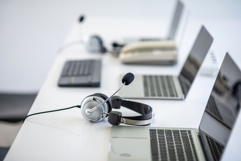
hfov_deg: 23.9
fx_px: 569
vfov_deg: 16.1
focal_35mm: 85
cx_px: 120
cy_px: 80
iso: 100
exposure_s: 1/800
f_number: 2.2
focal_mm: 85
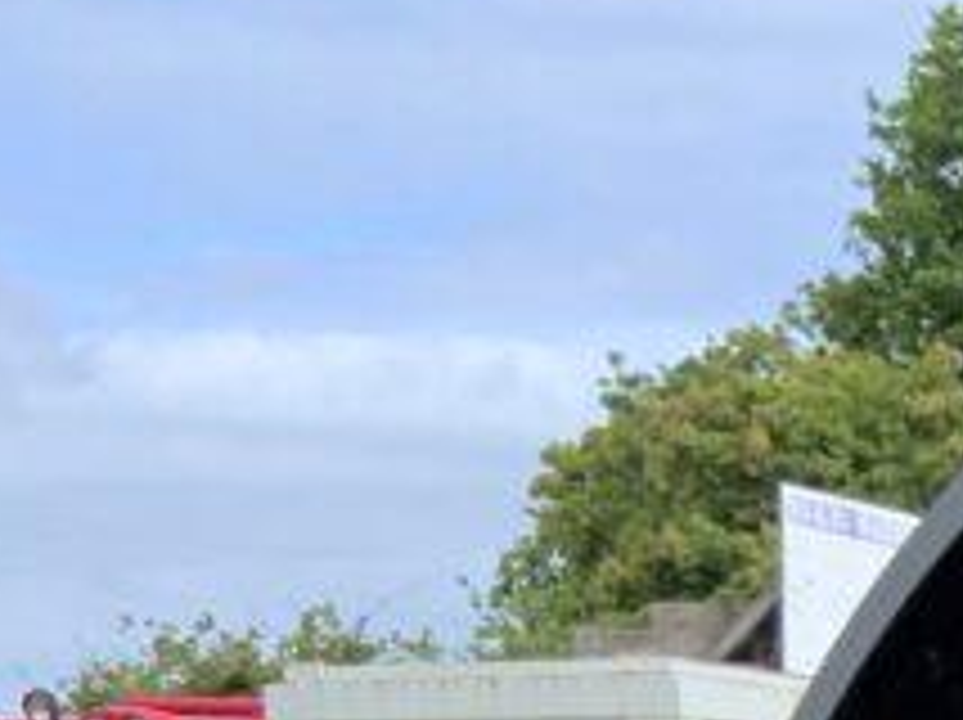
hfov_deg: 12.1
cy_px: 1660
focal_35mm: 139
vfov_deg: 9.6
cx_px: 2124
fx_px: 3863
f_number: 1.8
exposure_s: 1/406
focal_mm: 3
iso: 16
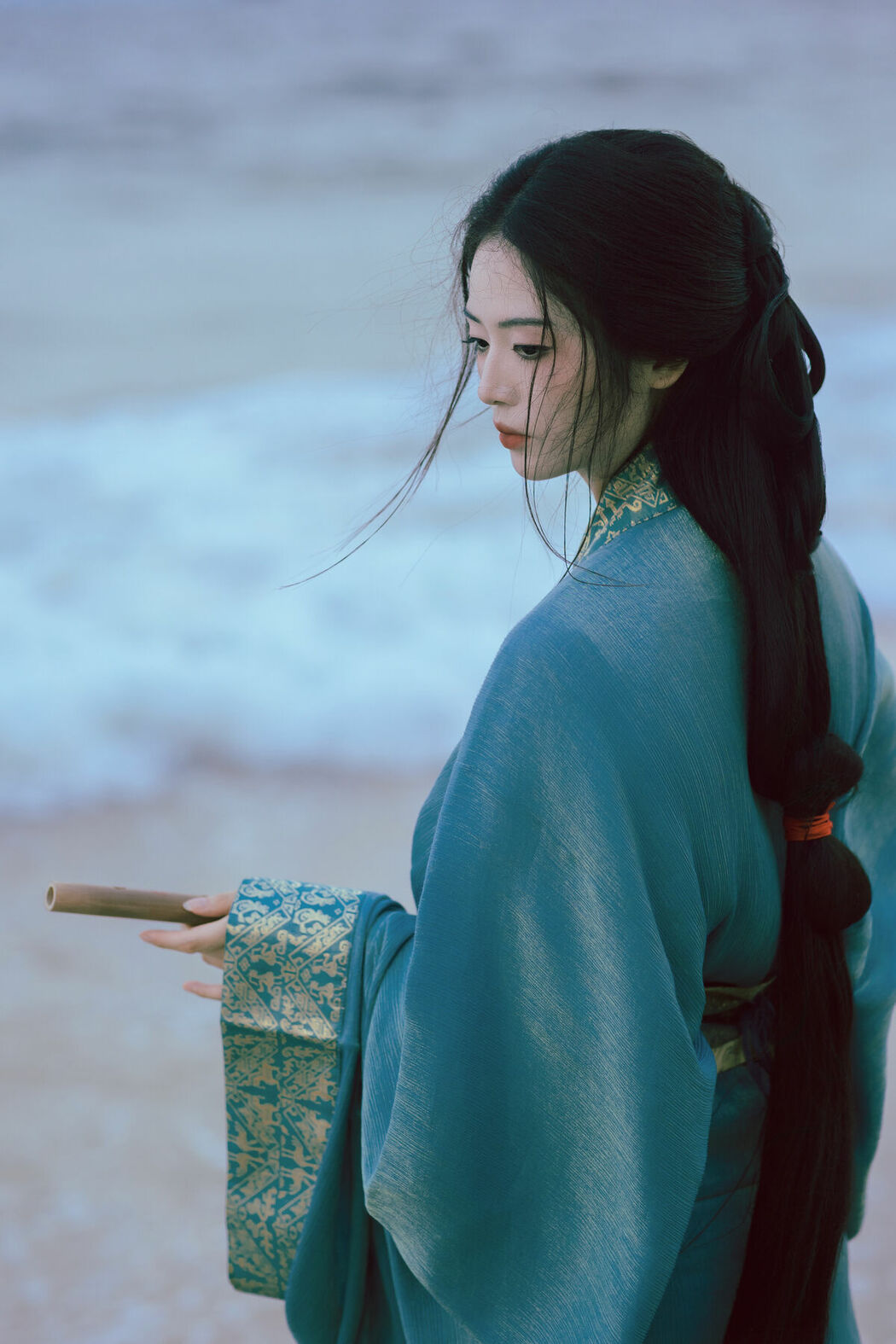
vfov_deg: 23.9
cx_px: 448
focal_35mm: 85
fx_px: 3173
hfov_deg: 16.1
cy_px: 672
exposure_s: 1/400
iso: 800
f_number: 2.8
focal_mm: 85
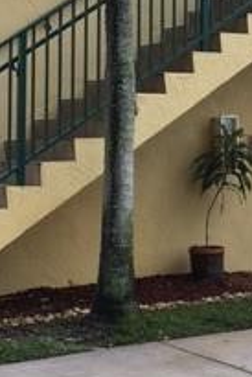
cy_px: 77
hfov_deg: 14.4
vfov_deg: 21.4
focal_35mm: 94
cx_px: 26
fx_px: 985
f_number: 2.2
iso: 25
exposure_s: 1/242
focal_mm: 4.15
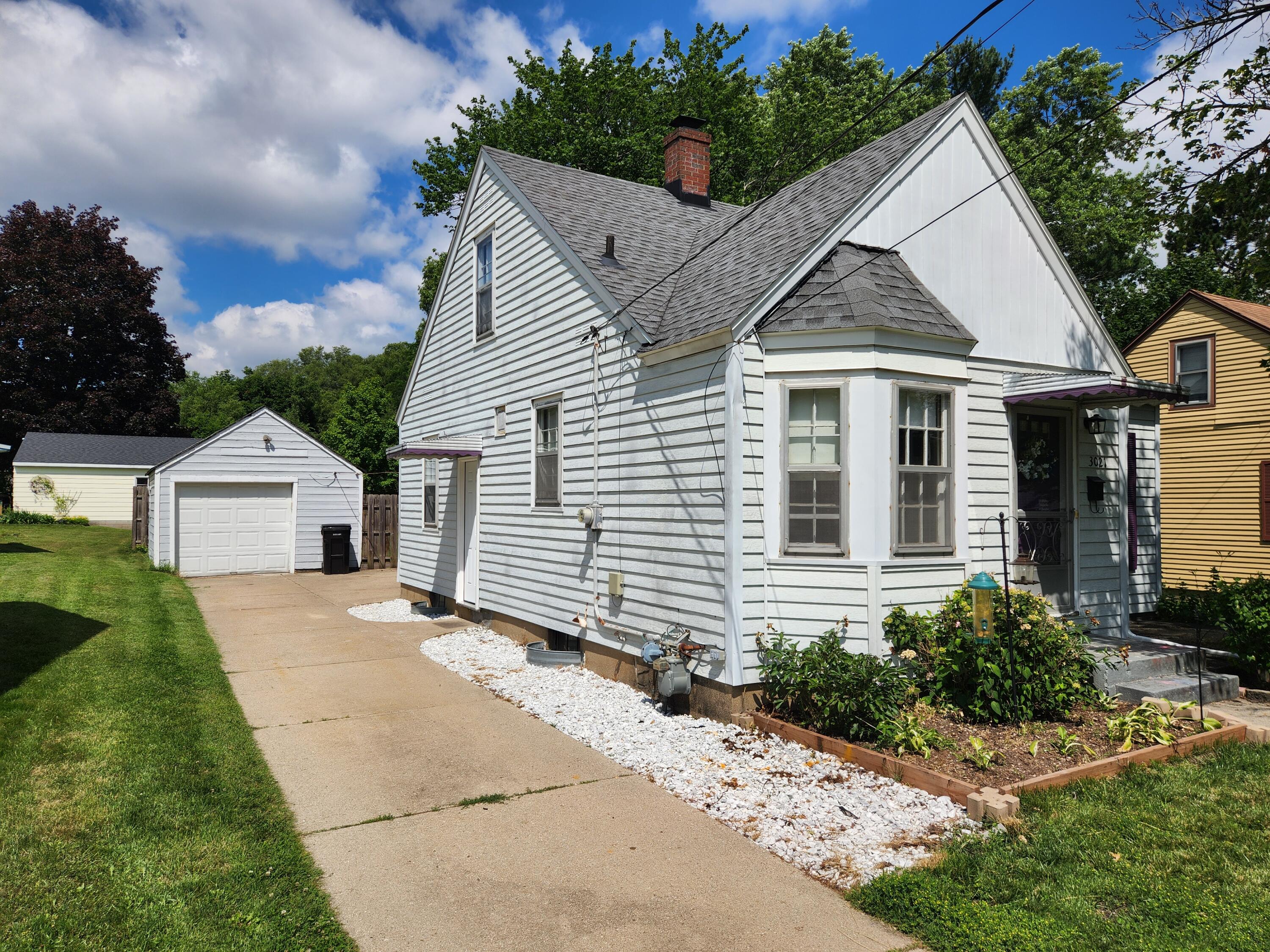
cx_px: 635
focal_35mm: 23
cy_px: 476
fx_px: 844
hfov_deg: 73.9
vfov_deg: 58.9
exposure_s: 1/2985
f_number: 1.8
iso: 20
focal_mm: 5.4
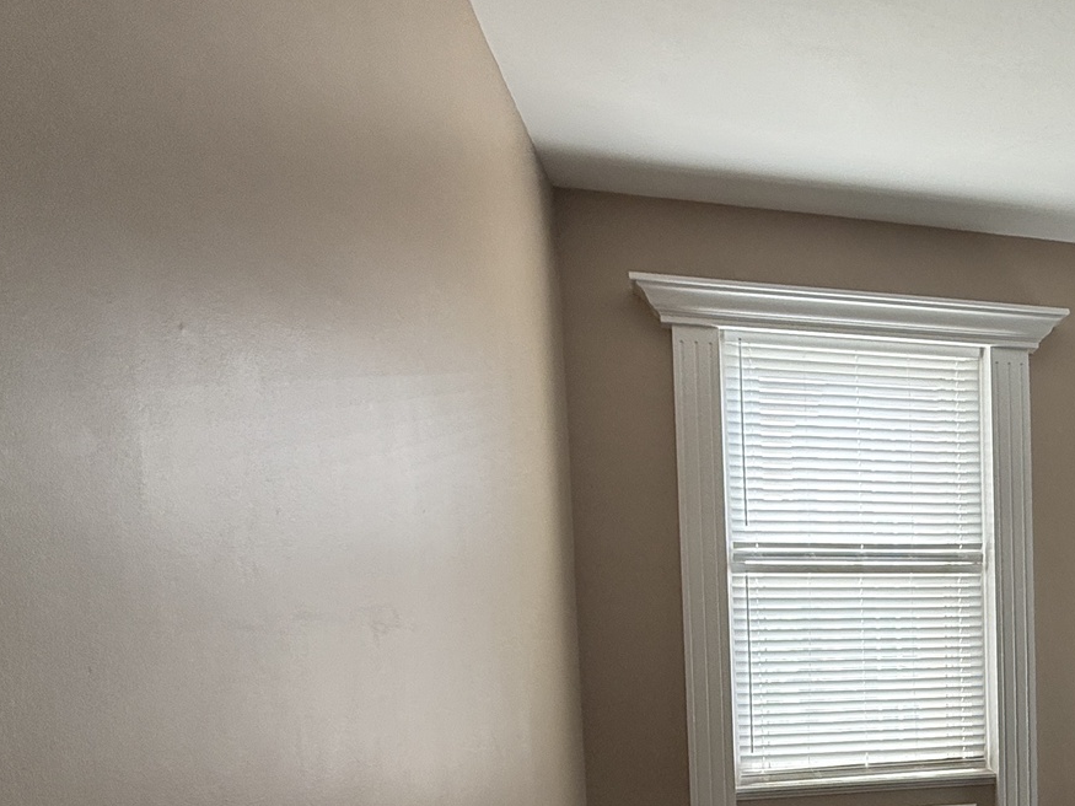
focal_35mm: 32
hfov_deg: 48.2
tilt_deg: -4.5
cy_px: 688
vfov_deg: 41.5
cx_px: 1043
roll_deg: +1.0
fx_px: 994
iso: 100
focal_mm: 2.22
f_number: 2.2
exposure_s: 1/99
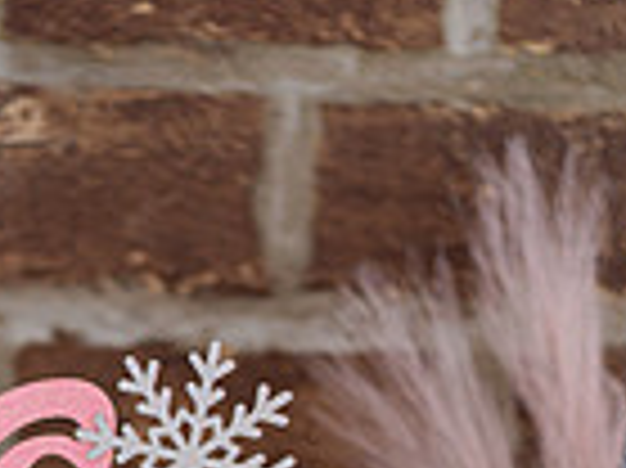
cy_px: 945
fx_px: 3090
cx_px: 68
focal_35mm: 171
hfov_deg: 11.5
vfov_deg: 8.2
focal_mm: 55
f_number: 1.8
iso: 200
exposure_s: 1/125
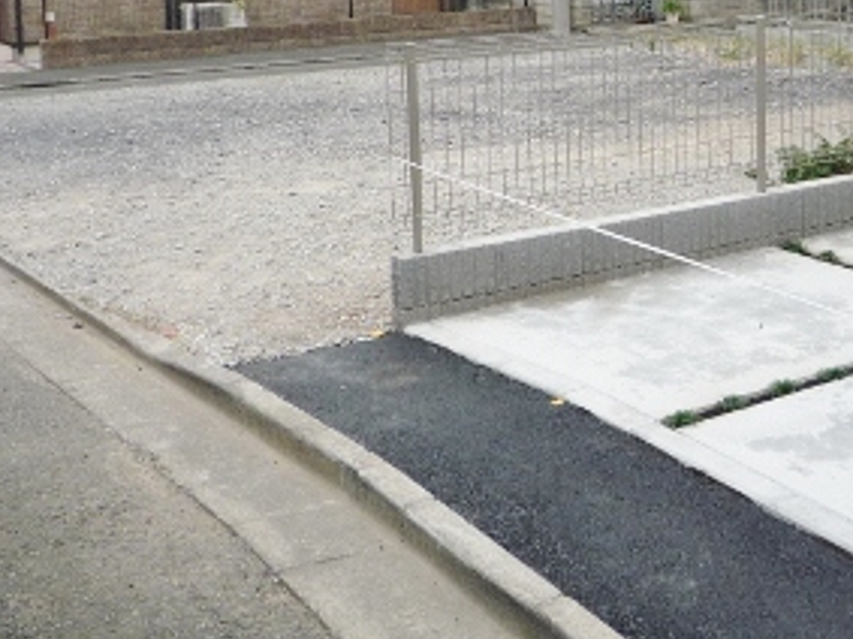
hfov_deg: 35.5
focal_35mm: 53
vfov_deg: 26.4
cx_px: 624
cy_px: 45
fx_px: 1305
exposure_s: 1/320
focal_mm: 4.4
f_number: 2.8
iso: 100
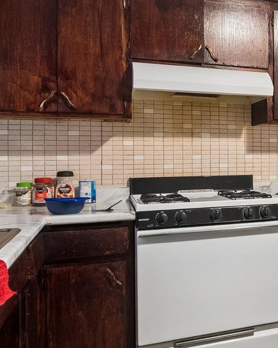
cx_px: 335
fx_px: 422
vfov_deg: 44.8
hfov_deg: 30.7
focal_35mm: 41
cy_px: 167
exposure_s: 1/13
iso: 400
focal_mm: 10
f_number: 8
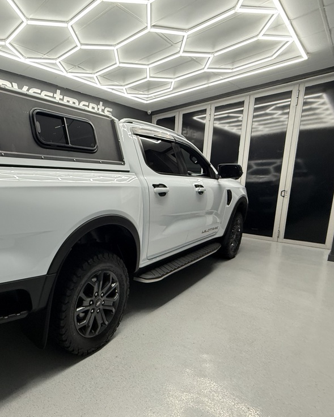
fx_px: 235
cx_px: 45
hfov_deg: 61.8
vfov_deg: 83.3
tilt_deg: -7.9
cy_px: 215
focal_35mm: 19
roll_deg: +0.5
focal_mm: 2.22
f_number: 2.2
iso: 250
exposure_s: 1/100
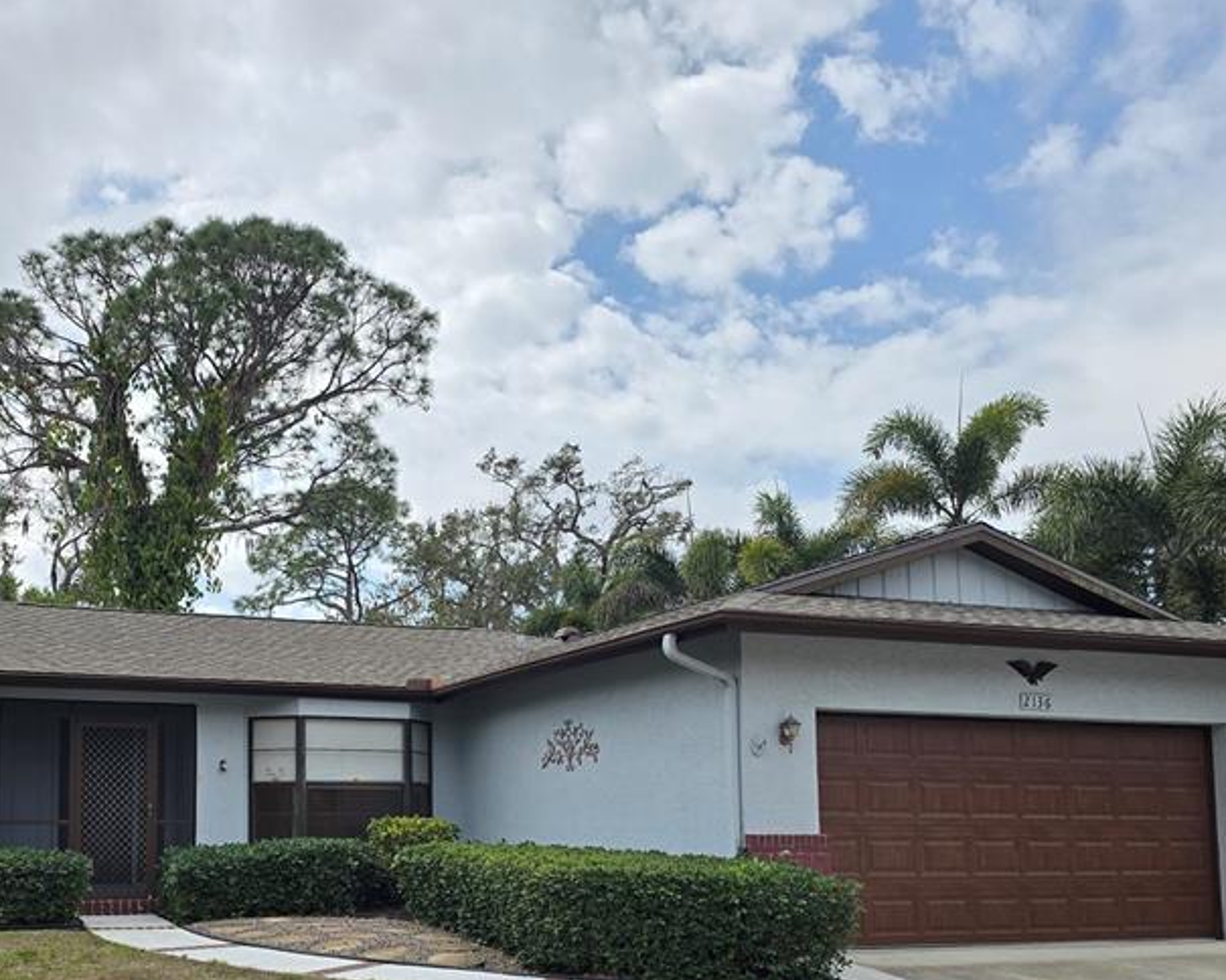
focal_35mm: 38
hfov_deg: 47.0
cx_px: 389
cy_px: 739
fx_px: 1379
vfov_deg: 38.1
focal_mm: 6.3
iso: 12
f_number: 1.7
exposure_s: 1/1005
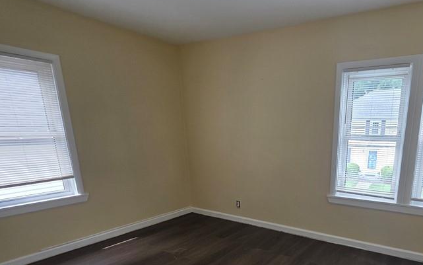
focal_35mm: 22
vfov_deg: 52.4
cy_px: 202
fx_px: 254
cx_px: 295
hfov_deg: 76.1
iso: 64
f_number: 1.9
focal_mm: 2.2
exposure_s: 1/120
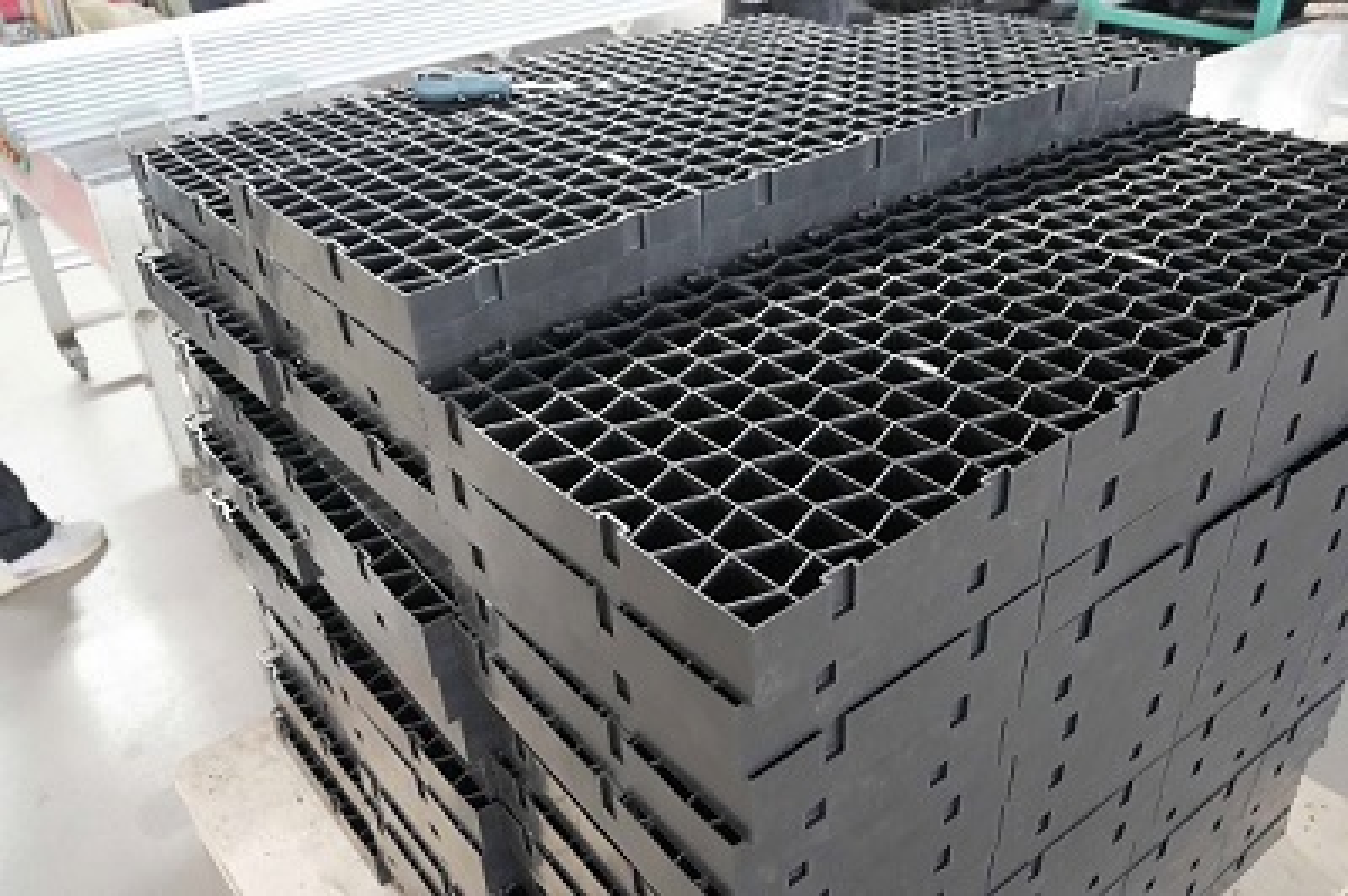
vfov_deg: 41.2
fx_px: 1193
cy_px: 448
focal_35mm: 32
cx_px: 674
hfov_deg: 58.9
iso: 10000
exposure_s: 1/40
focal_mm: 31.9
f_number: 10
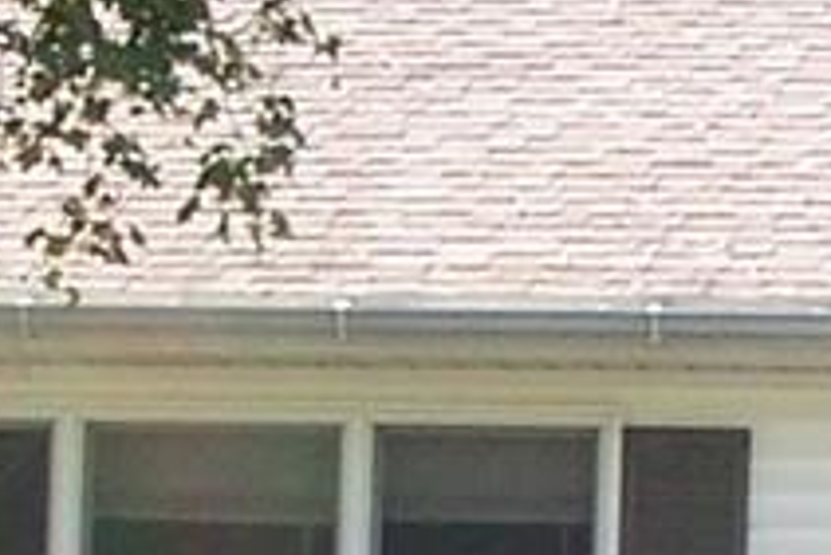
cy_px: 590
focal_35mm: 300
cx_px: 756
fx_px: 6930
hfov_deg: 6.8
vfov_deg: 4.6
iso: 80
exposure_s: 1/250
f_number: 2.8
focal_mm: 6.3
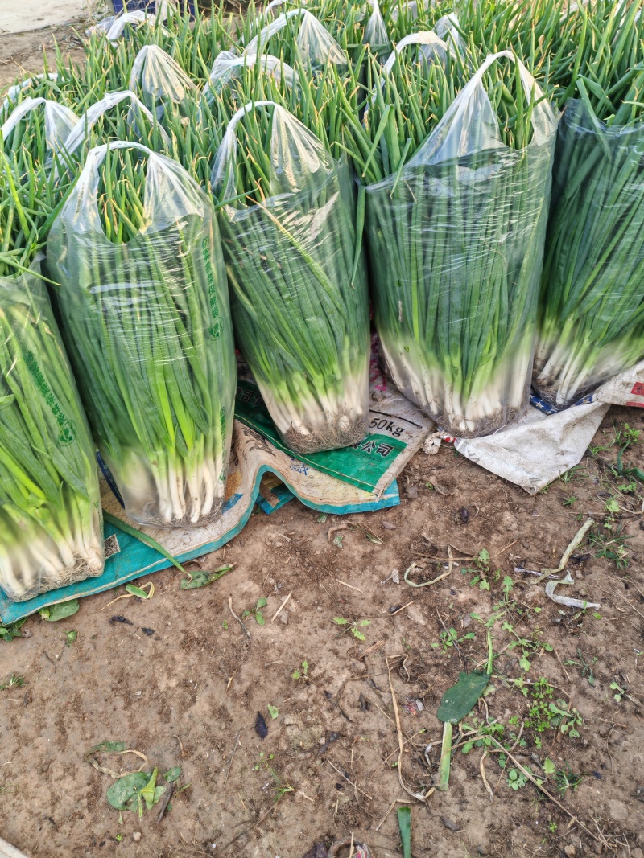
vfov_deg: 65.3
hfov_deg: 51.3
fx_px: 670
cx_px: 322
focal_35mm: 27
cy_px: 429
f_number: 1.95
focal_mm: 5.52
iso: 80
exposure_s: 1/100
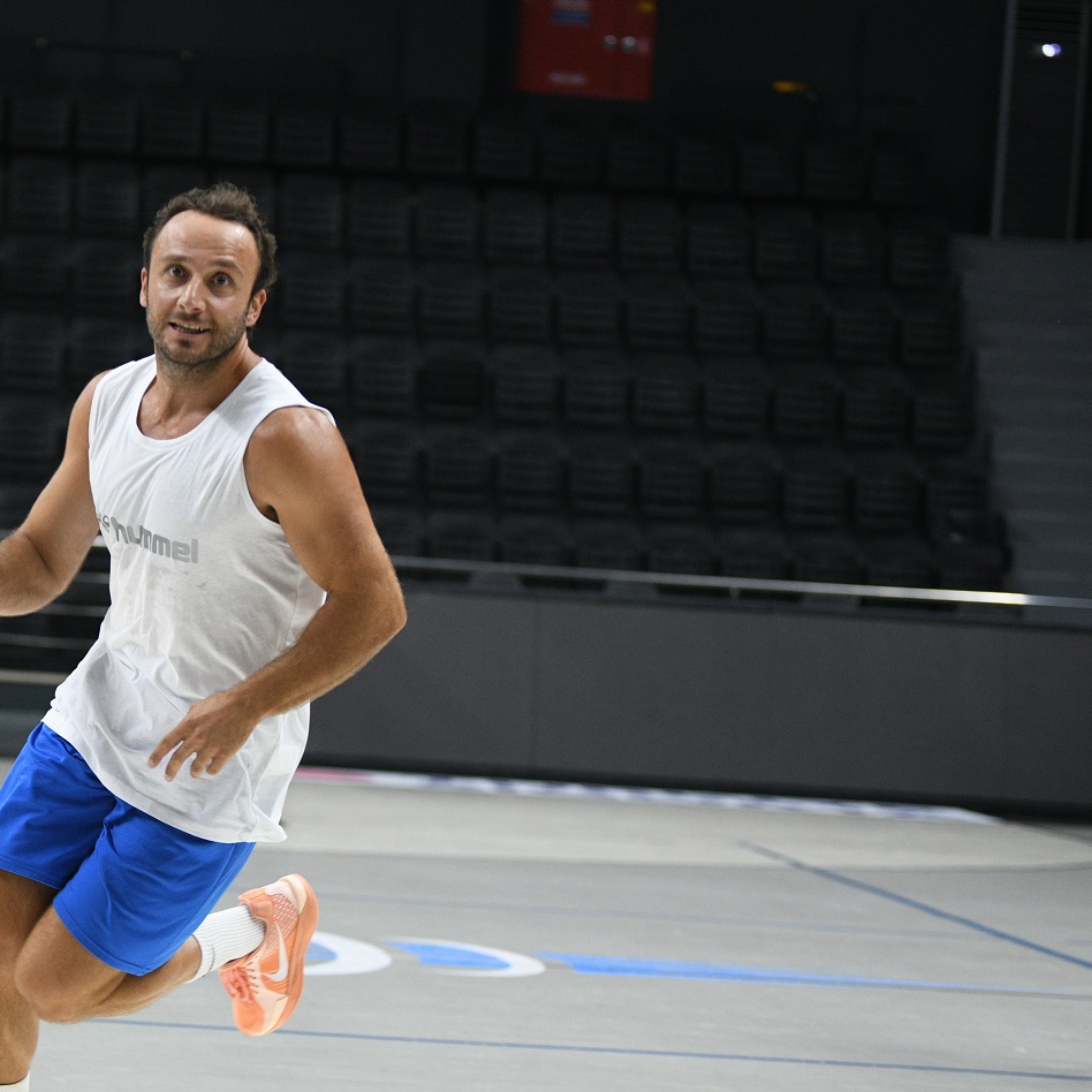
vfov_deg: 10.4
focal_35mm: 168
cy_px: 620
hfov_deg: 10.4
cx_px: 234
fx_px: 5996
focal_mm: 75
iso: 1000
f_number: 2.8
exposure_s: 1/640
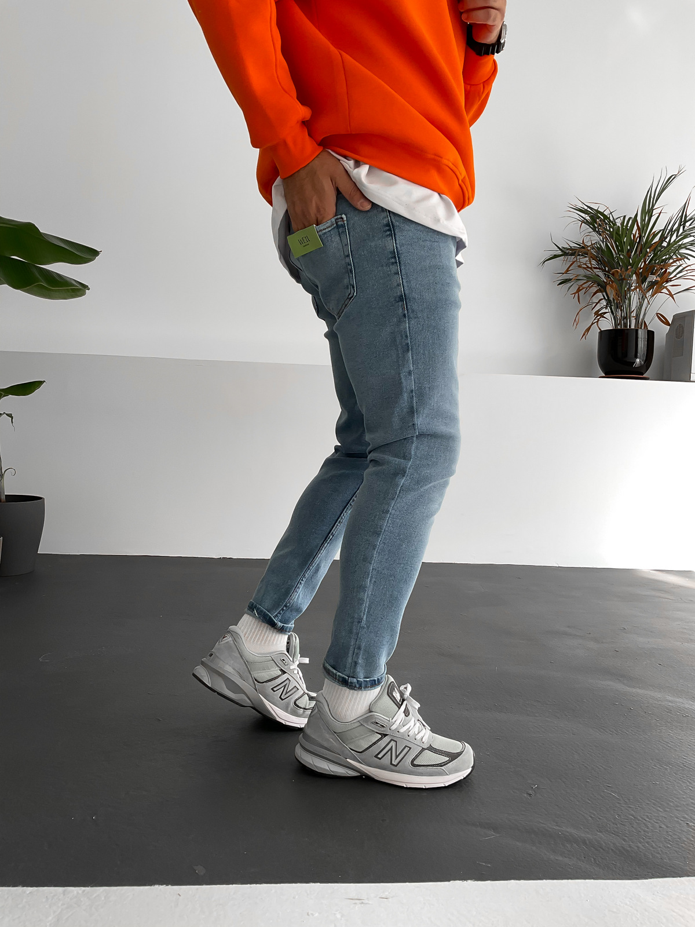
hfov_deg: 48.2
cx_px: 348
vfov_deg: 61.7
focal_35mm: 29
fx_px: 776
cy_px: 464
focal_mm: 3
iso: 20
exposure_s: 1/120
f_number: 1.8
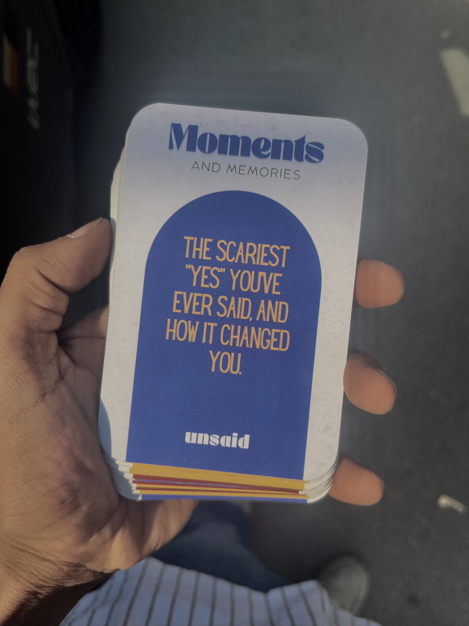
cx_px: 234
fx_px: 470
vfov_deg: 67.3
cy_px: 313
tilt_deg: -80.1
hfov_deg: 53.1
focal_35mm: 26
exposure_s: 1/2513
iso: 50
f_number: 1.6
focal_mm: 5.1
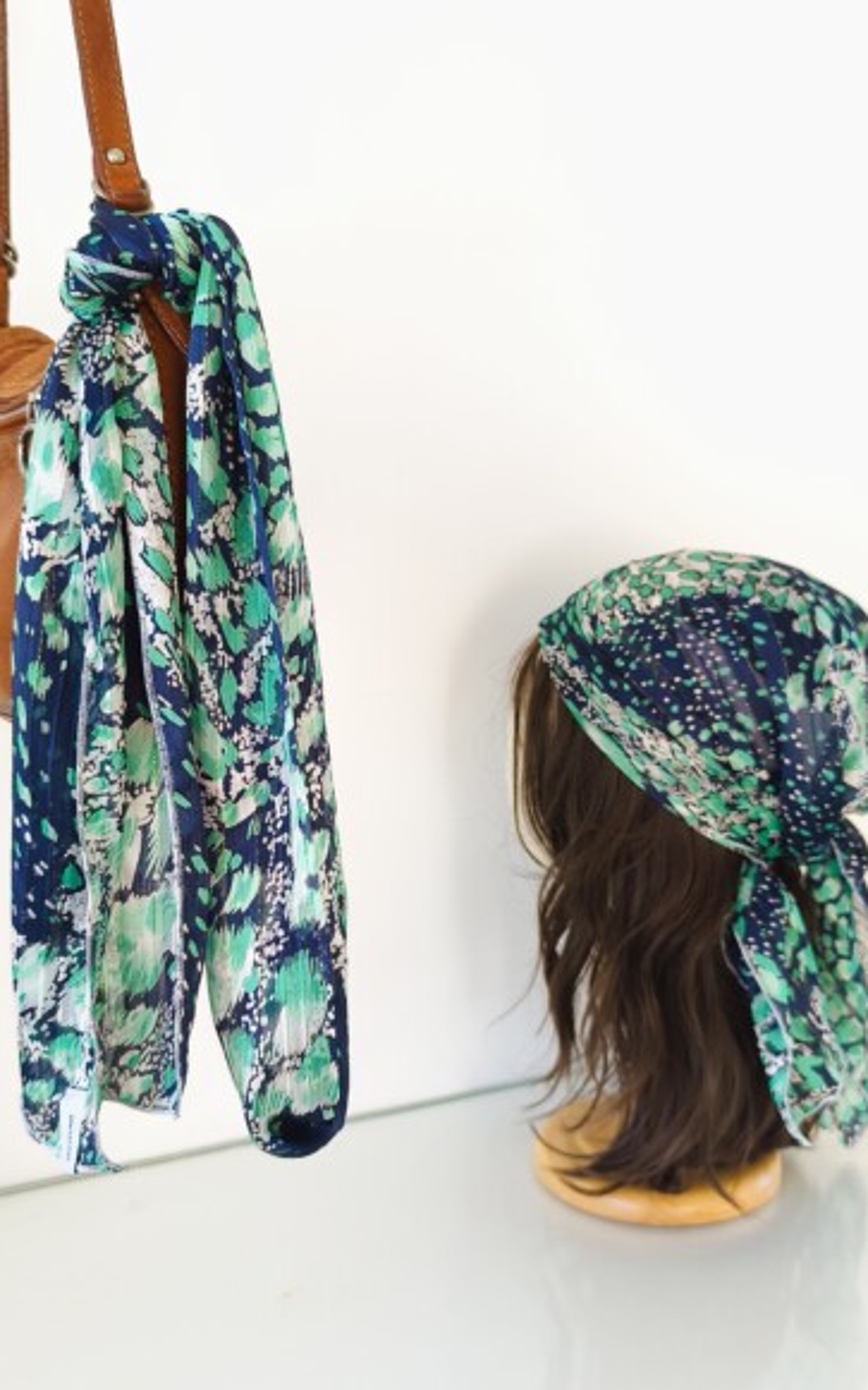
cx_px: 452
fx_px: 1325
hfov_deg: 36.3
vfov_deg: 55.3
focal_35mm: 35
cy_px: 715
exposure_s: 1/30
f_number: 1.65
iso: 50
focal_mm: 6.14
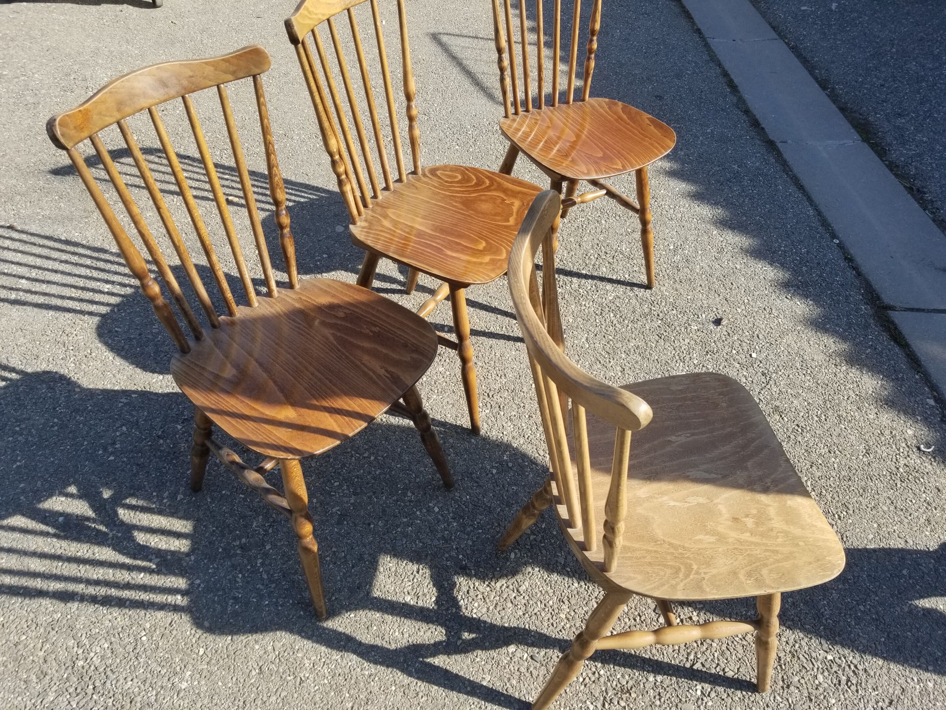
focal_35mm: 26
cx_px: 473
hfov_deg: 67.3
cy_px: 355
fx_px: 711
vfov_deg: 53.1
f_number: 1.7
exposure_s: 1/1048
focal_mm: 4.25
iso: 50
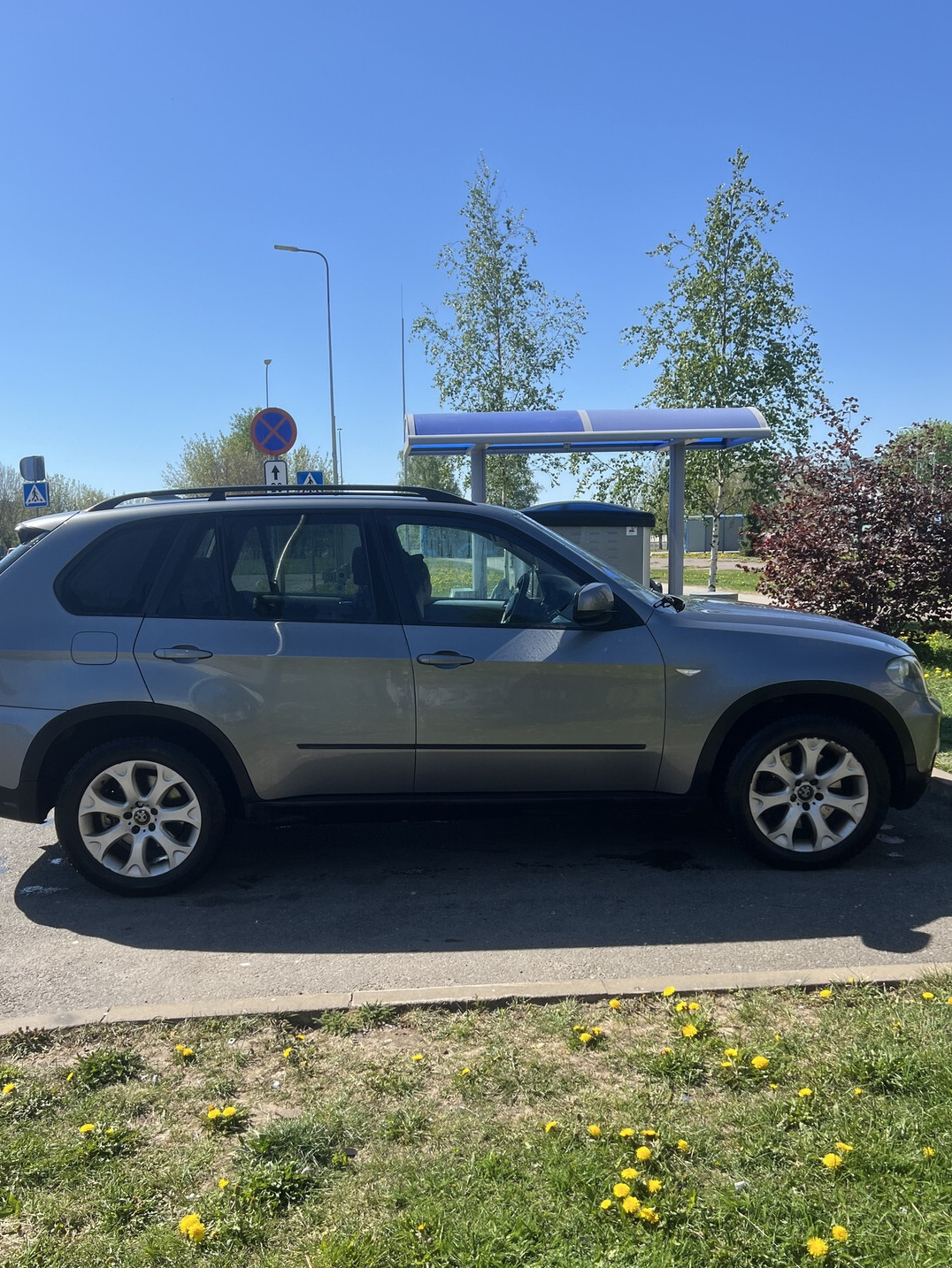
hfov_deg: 48.2
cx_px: 441
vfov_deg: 61.6
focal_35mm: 29
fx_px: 1063
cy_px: 684
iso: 50
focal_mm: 5.7
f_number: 1.5
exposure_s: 1/3165
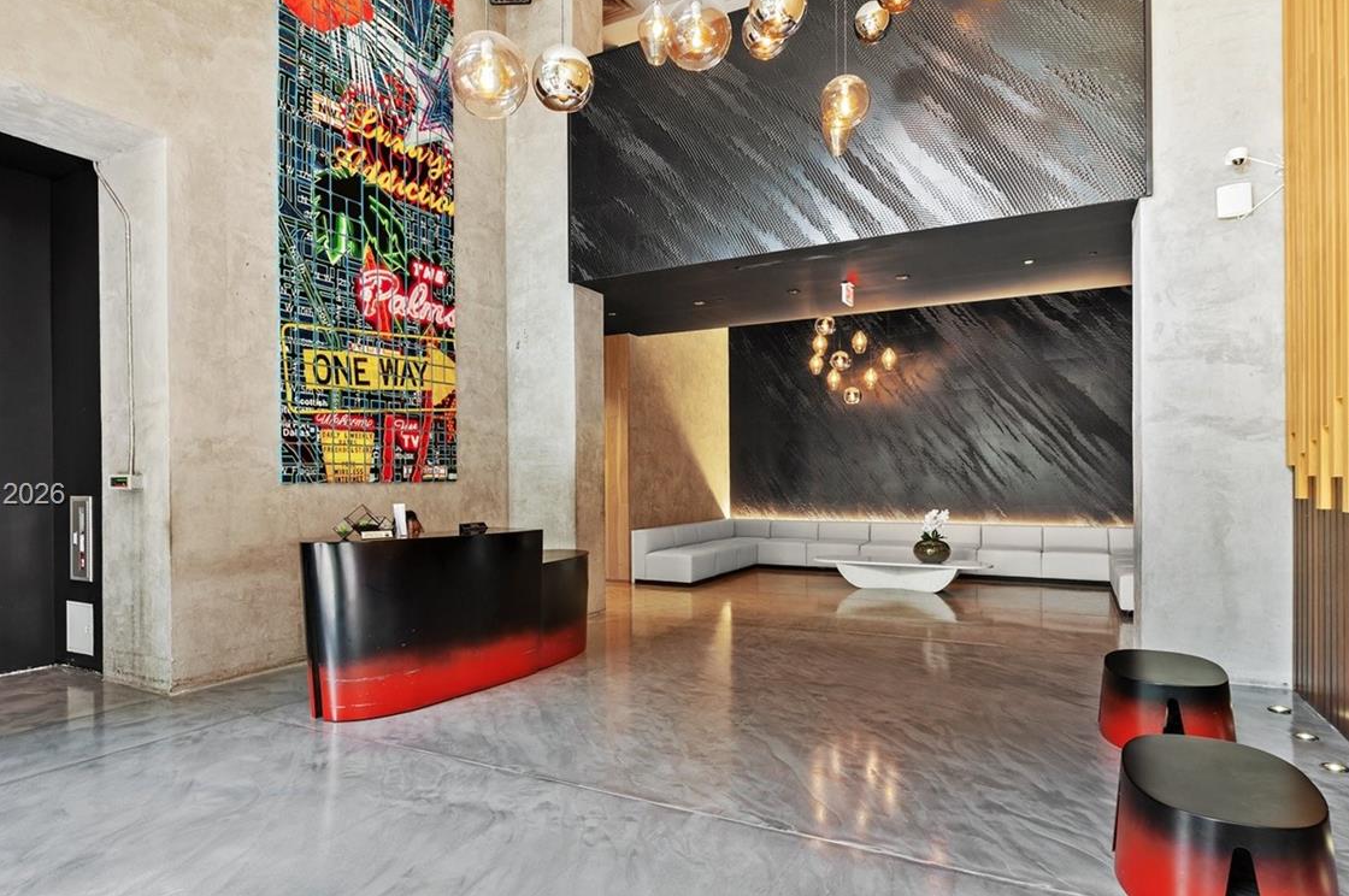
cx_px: 654
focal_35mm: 20
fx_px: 749
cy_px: 497
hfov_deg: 84.0
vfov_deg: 61.6
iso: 200
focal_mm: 14
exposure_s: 1.3
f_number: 8
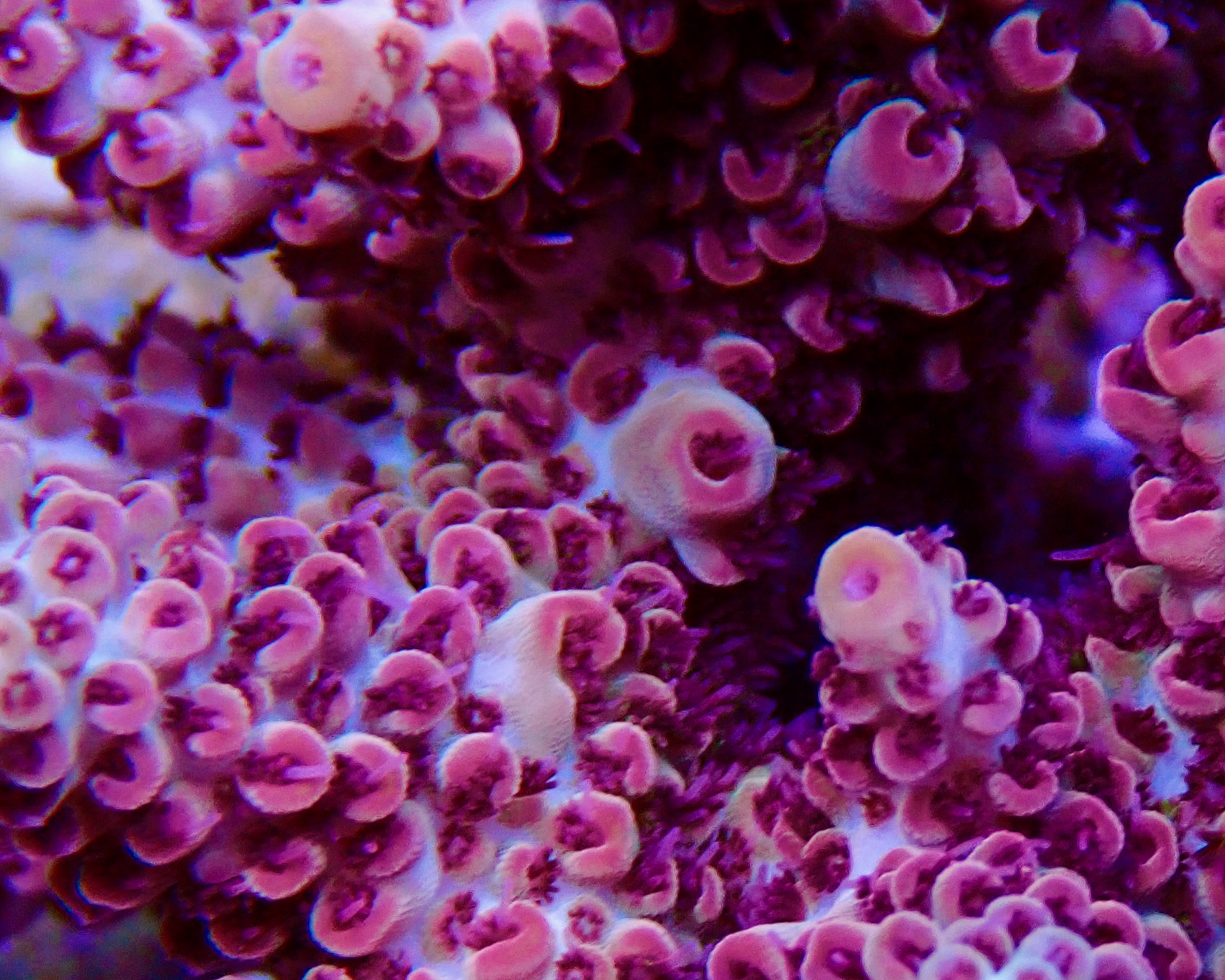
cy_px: 650
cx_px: 894
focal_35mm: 131
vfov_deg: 11.8
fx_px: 4749
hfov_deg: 14.6
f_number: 5.6
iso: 500
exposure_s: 1/160
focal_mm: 13.65
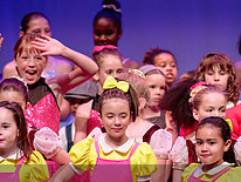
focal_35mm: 551
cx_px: 124
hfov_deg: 3.6
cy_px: 210
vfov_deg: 2.7
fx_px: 3841
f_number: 2.8
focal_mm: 200
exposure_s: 1/640
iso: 1000
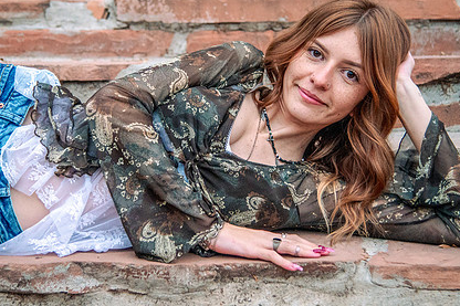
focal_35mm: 97
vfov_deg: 14.1
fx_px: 1239
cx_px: 223
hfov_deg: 21.0
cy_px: 110
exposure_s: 1/80
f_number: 4
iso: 8000
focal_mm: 65
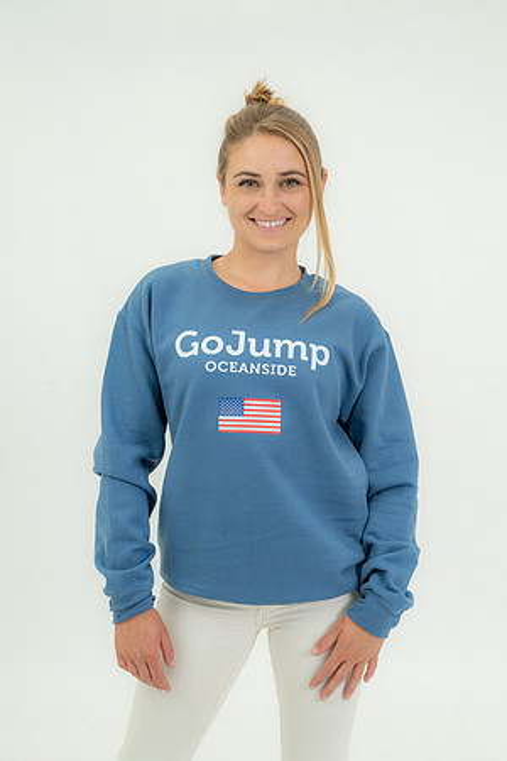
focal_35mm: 55
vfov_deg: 36.2
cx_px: 254
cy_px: 380
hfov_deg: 24.6
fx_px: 1162
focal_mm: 55
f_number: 6.3
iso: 800
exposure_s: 1/160
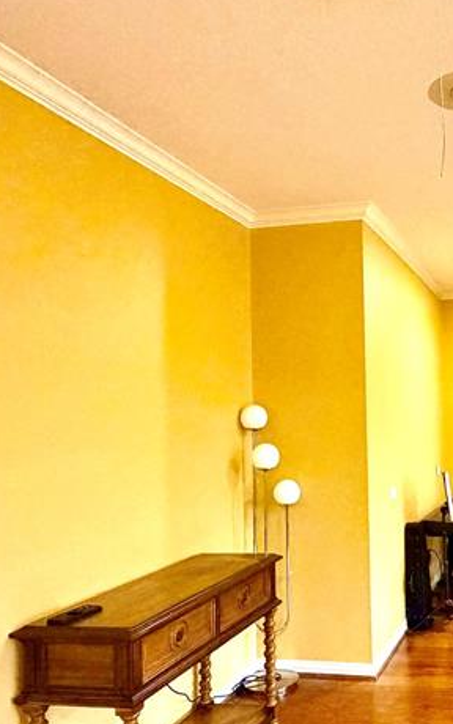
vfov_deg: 58.1
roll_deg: +2.5
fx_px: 651
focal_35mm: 33
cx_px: 434
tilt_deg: +2.0
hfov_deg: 35.4
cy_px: 382
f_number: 2.2
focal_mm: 2.22
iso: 500
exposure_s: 1/60
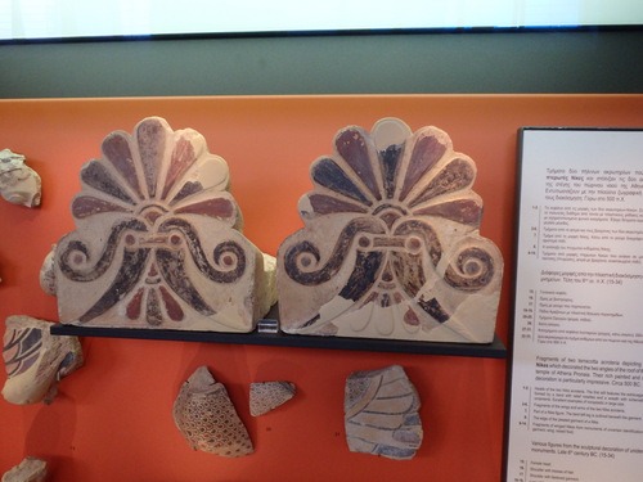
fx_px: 520
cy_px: 241
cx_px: 322
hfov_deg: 63.4
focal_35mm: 28
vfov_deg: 49.7
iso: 400
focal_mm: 5
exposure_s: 1/30
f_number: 3.9
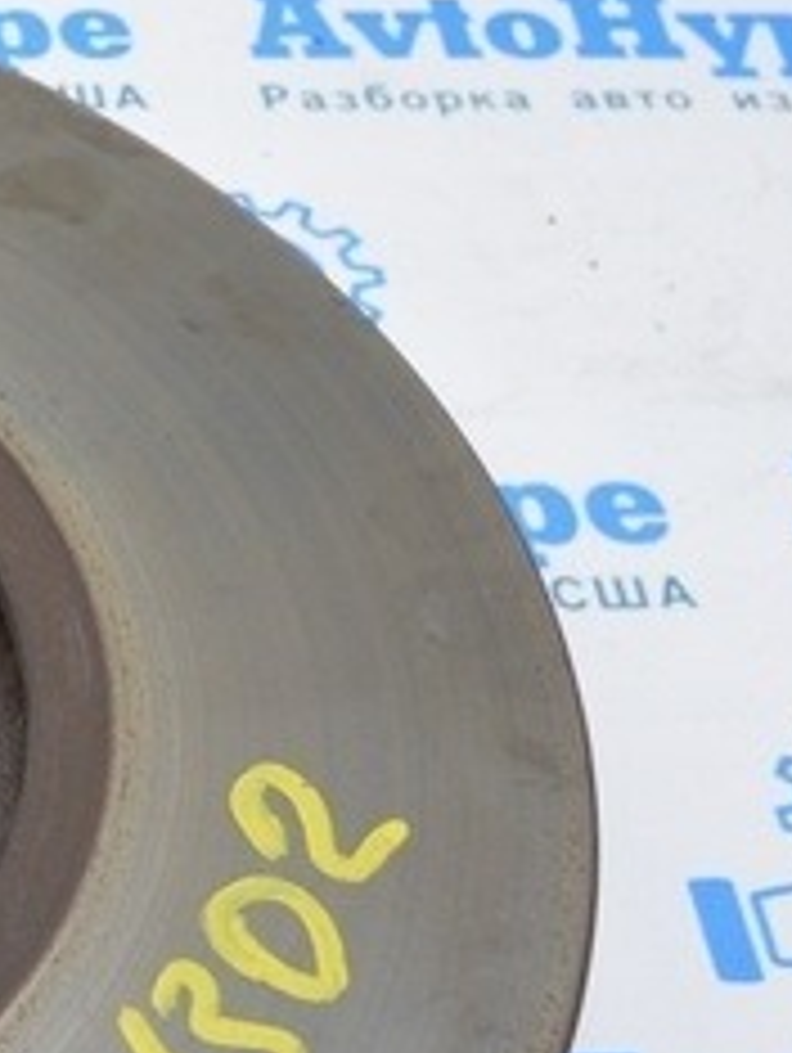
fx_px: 3837
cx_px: -693
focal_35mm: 126
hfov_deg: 10.9
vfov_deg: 15.6
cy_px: 754
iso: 400
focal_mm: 20
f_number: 3.8
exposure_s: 1/50
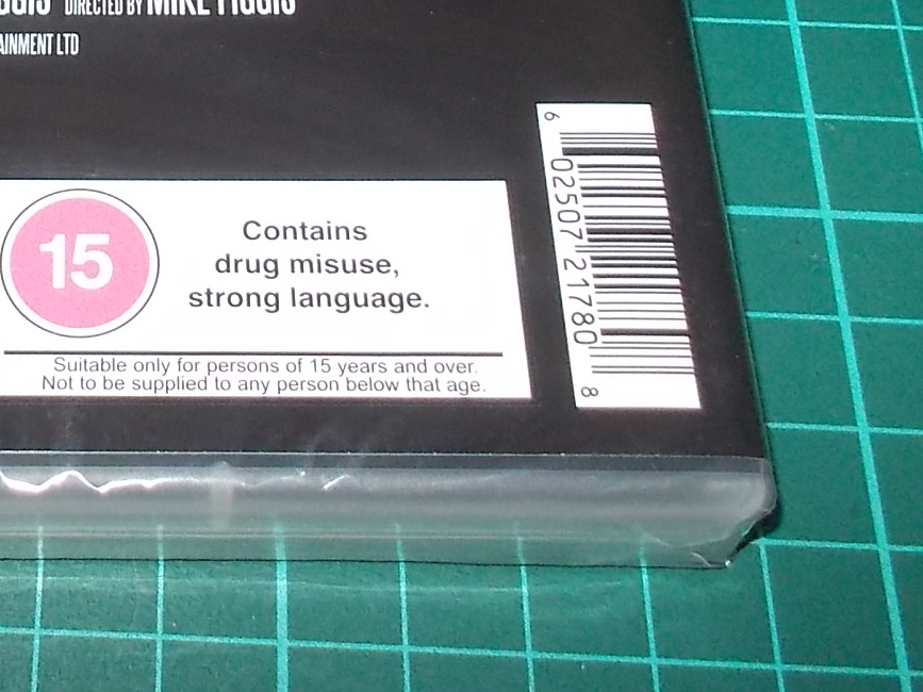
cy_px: -149
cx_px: 82
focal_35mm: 76
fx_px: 2026
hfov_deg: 24.9
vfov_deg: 18.3
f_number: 3.3
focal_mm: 4.1
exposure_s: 1/30
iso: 200
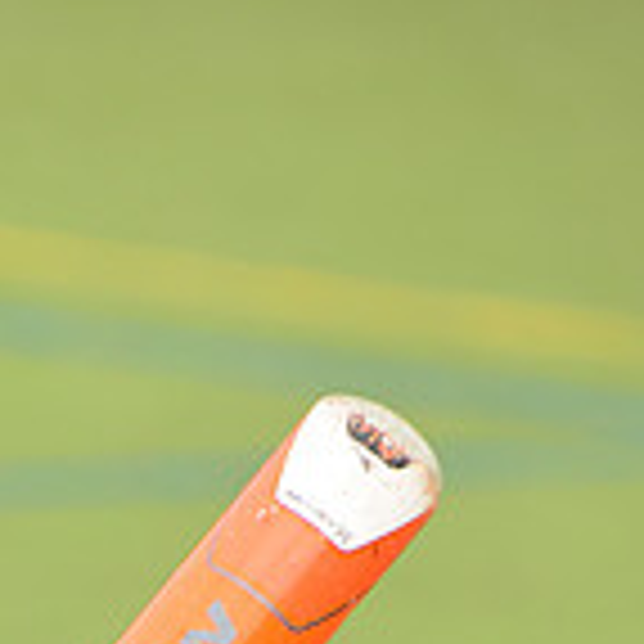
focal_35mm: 638
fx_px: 13429
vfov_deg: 2.7
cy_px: 1293
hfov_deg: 2.7
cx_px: -142
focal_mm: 185
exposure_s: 1/200
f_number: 8
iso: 250
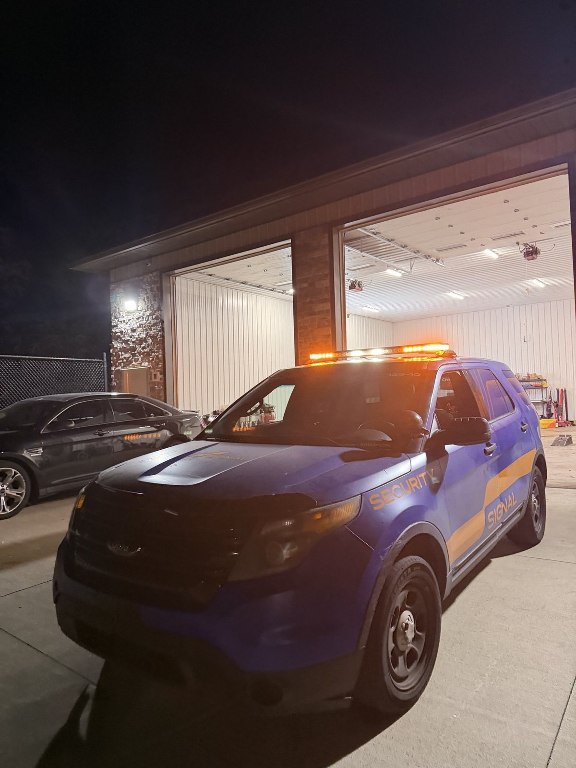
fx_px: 532
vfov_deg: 71.6
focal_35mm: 24
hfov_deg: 56.8
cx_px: 288
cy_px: 384
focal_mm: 6.76
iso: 640
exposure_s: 1/60
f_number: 1.78
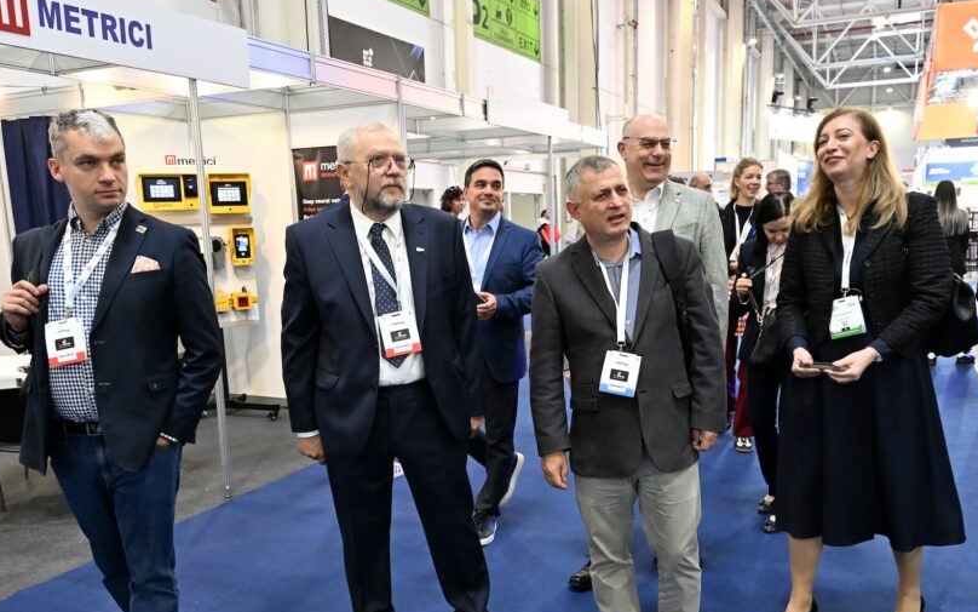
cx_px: 504
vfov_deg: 40.3
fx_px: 826
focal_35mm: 31
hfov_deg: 61.2
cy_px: 384
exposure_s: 1/105
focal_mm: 24
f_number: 5.6
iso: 3200
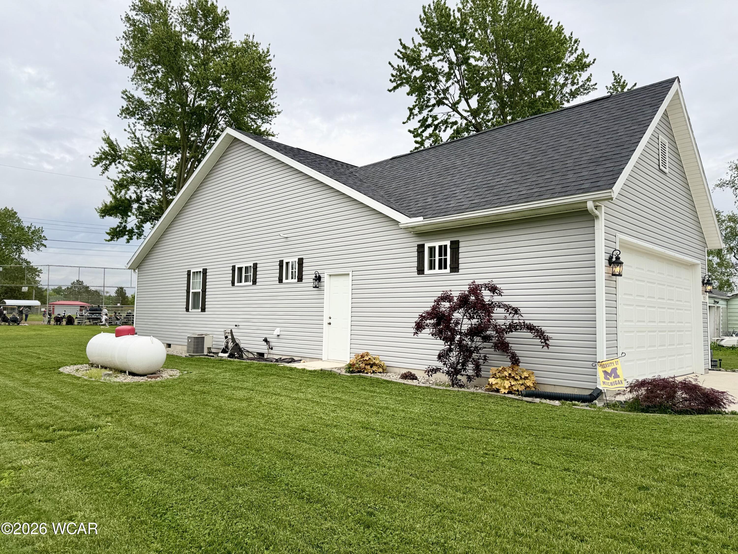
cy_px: 277
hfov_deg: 71.6
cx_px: 369
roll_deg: -0.7
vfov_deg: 56.8
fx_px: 512
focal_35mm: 24
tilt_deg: +4.0
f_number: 1.78
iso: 80
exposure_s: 1/1075
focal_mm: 6.76
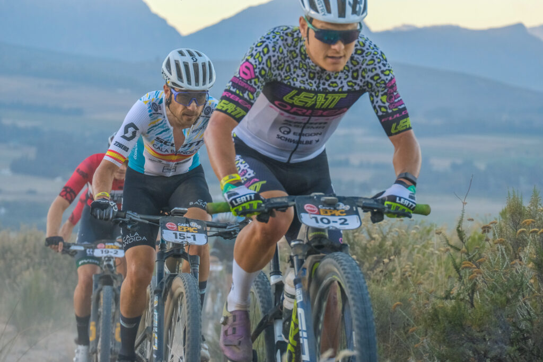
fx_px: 2730
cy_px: 181
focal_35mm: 181
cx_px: 272
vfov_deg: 7.6
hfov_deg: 11.4
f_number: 5.8
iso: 1600
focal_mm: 120.6
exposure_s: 1/500
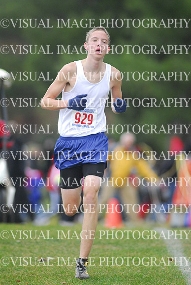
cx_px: 96
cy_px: 142
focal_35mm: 450
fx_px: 3572
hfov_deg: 3.1
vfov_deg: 4.6
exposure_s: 1/500
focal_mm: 300
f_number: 4
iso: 800
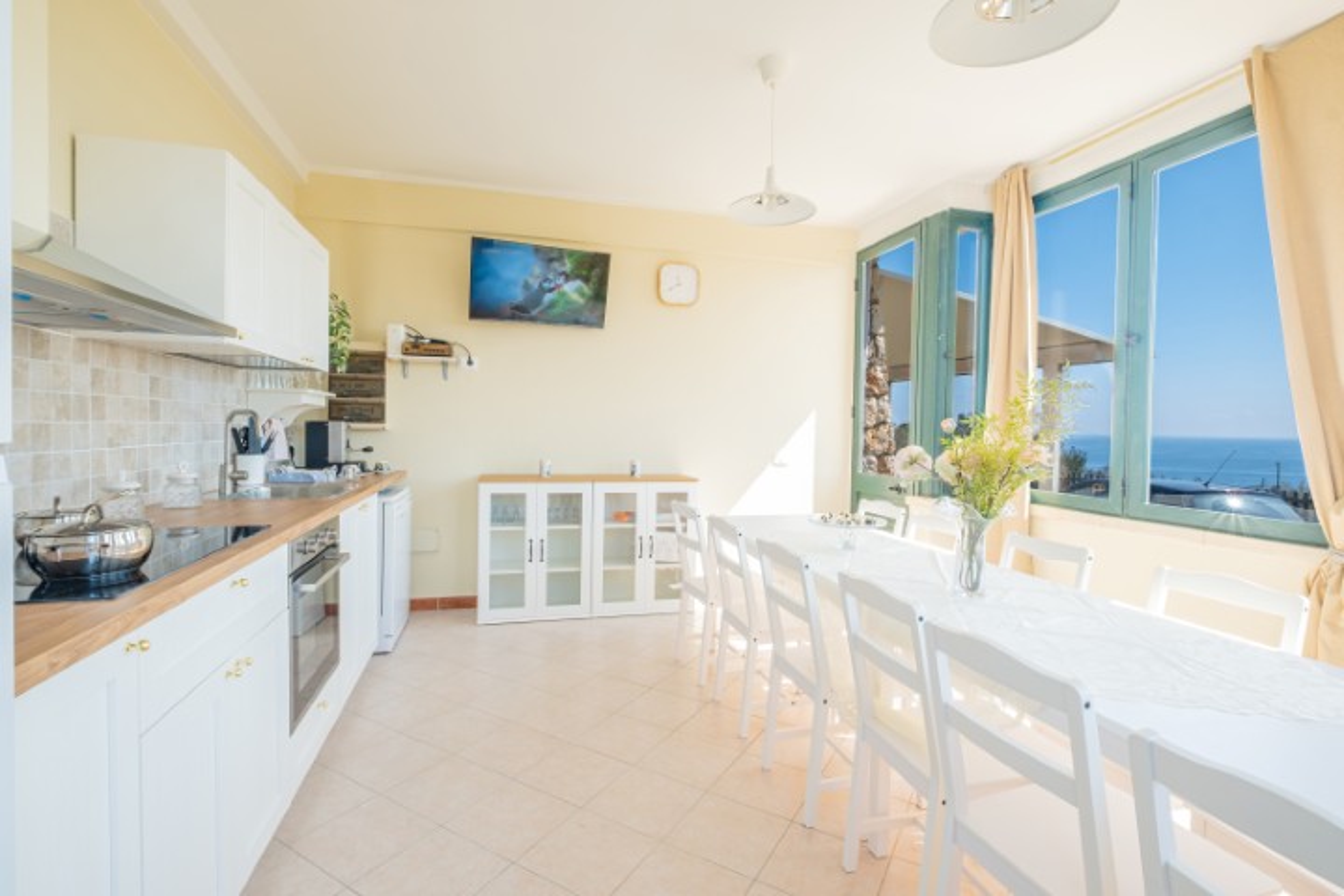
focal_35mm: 17
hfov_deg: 93.3
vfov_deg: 70.4
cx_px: 672
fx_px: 635
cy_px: 448
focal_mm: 11
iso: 200
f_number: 13
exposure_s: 1/25
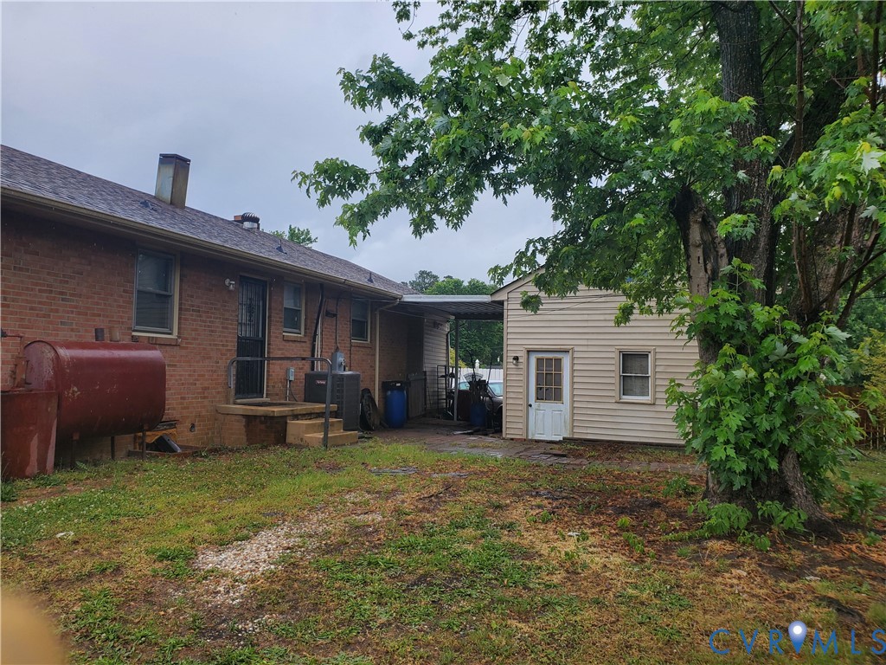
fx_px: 665
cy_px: 332
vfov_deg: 53.1
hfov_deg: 67.3
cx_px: 443
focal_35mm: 26
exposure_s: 1/754
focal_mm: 4.3
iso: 50
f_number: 2.4
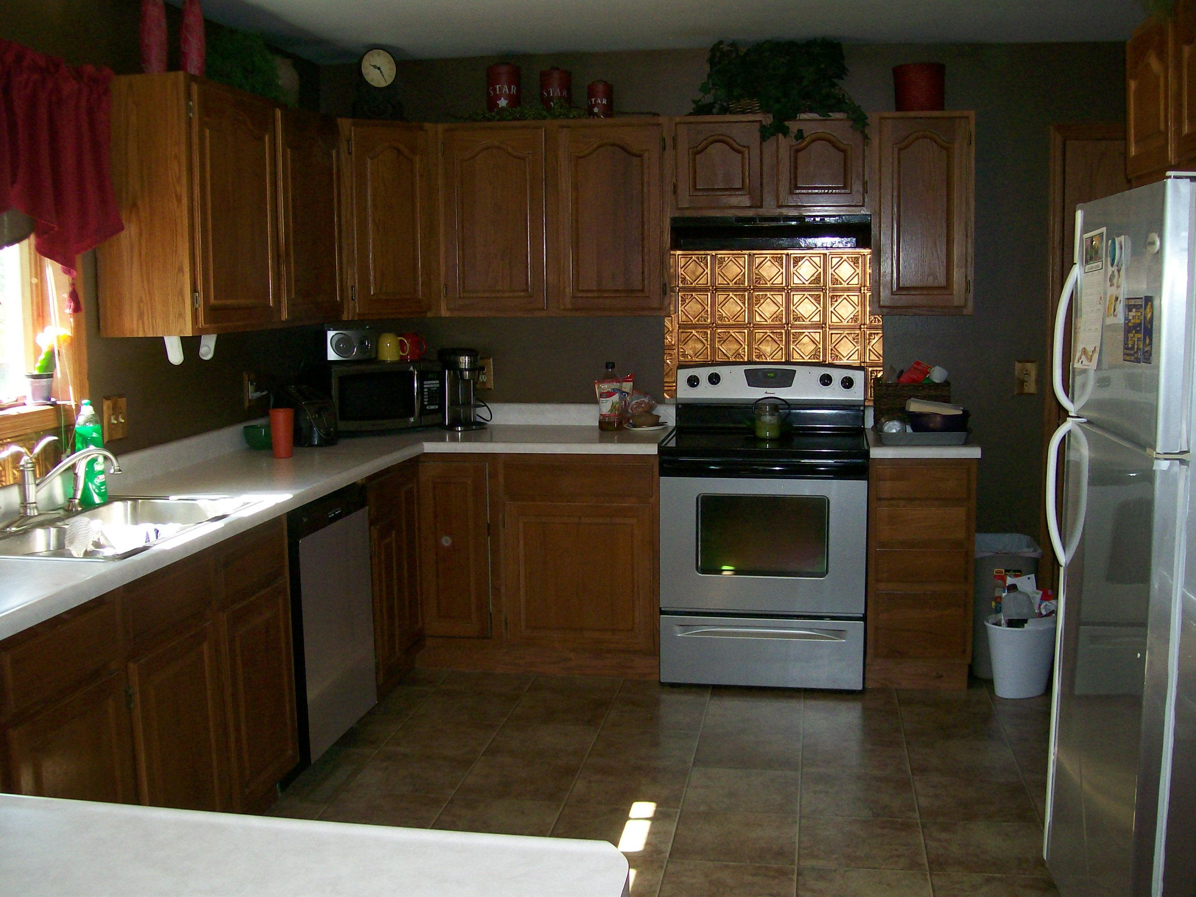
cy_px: 448
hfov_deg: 51.4
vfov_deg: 39.7
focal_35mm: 36
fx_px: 1244
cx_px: 598
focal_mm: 6
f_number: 2.7
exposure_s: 1/64
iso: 140
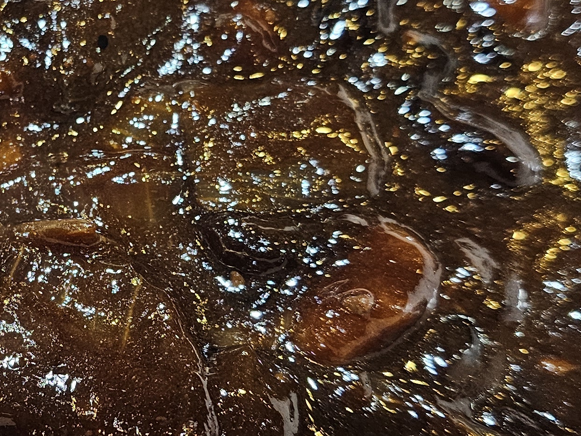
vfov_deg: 19.9
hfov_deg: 25.4
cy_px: 184
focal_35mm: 74
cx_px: 45
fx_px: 1242
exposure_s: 1/120
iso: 320
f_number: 1.7
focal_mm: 6.3
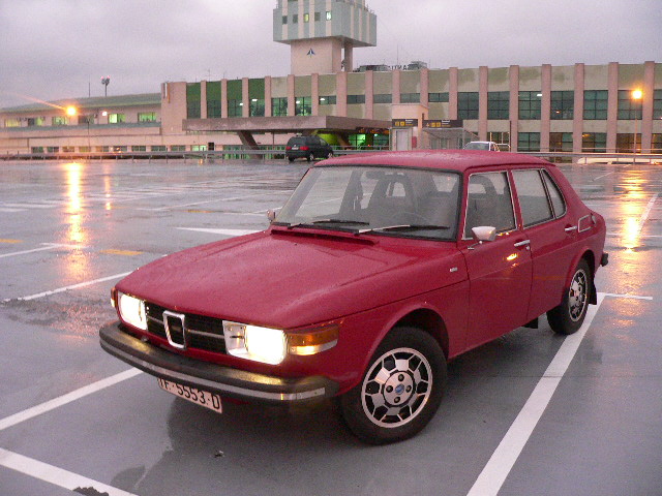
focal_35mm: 36
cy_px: 248
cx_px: 331
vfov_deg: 39.7
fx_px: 688
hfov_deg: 51.4
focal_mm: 6
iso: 400
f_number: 2.8
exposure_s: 1/10
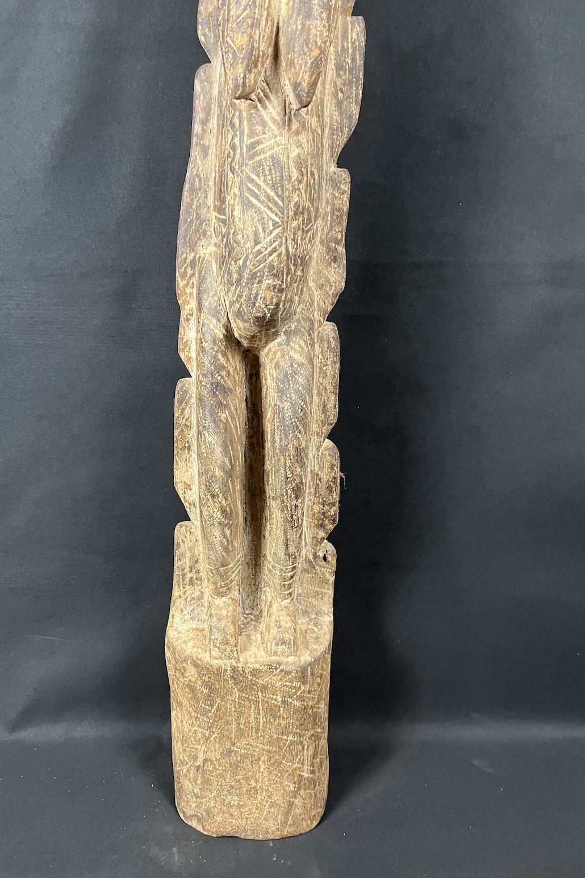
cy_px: 444
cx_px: 260
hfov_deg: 46.3
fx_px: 682
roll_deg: +0.3
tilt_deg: -16.1
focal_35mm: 28
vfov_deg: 65.5
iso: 400
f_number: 1.6
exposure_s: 1/50
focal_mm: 5.1
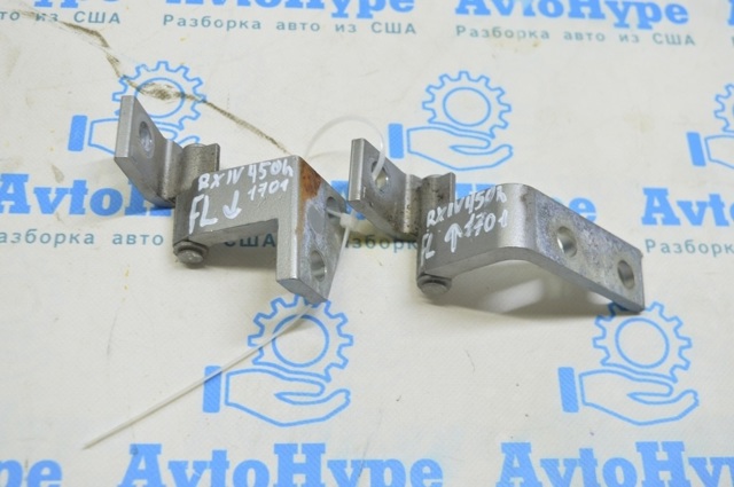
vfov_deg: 28.0
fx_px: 977
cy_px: 244
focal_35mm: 48
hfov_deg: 41.2
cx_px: 367
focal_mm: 32
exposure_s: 1/20
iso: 400
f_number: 5.6
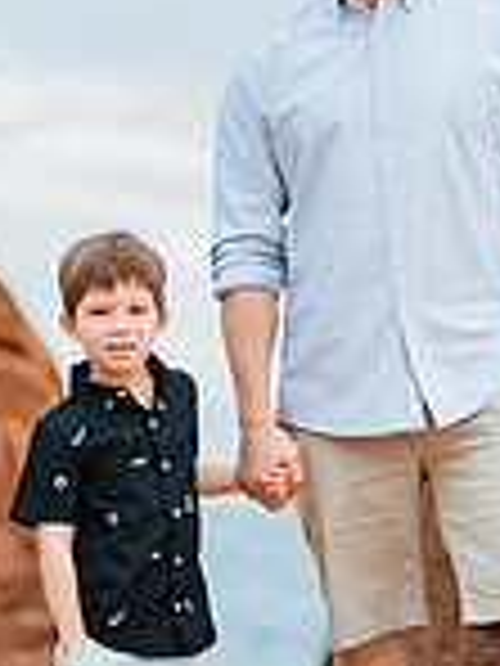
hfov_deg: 8.8
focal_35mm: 169
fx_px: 3255
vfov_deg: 11.6
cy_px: 126
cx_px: 360
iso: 100
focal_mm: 58
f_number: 1.8
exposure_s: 1/400
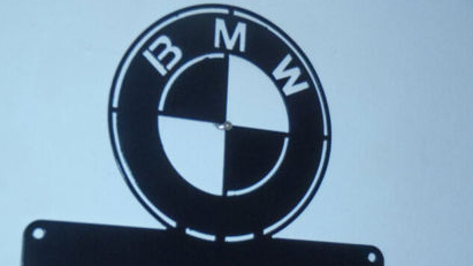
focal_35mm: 65
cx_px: 215
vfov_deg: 18.4
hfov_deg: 32.3
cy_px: 209
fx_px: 815
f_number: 4.9
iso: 400
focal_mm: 8.8
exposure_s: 1/50
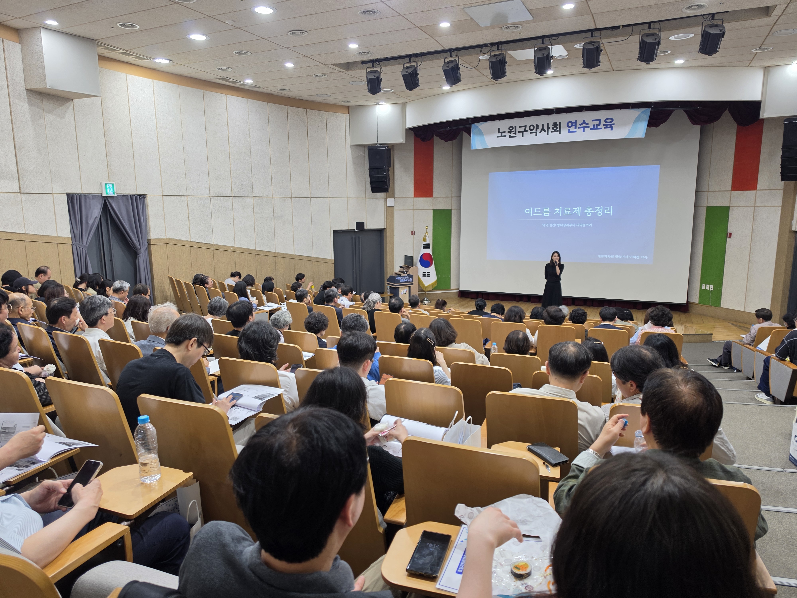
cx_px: 398
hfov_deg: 73.9
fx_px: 530
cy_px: 299
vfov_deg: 58.9
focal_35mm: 23
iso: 80
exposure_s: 1/120
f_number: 1.4
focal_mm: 6.5
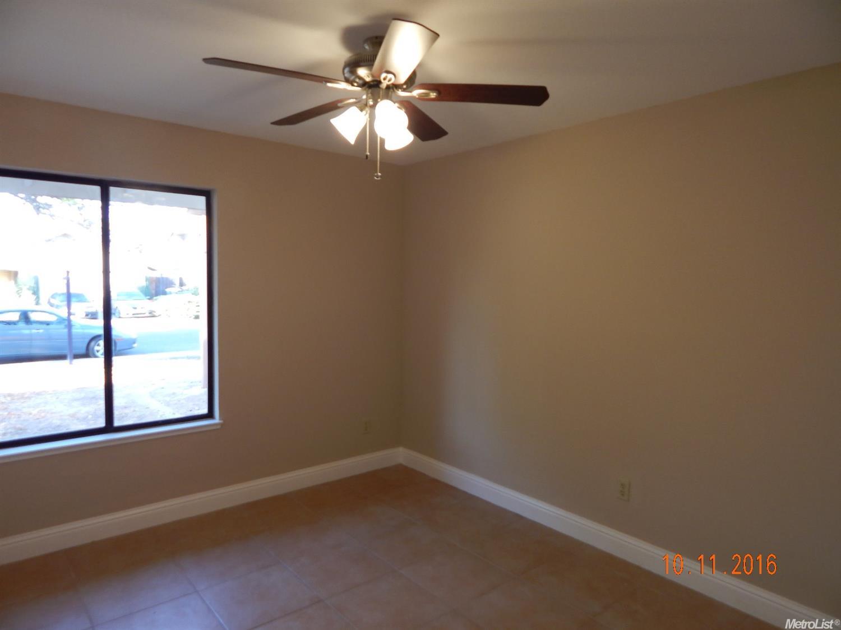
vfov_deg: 61.1
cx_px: 420
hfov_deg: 76.4
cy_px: 315
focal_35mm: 22
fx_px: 534
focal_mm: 4
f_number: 3
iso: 125
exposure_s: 1/40
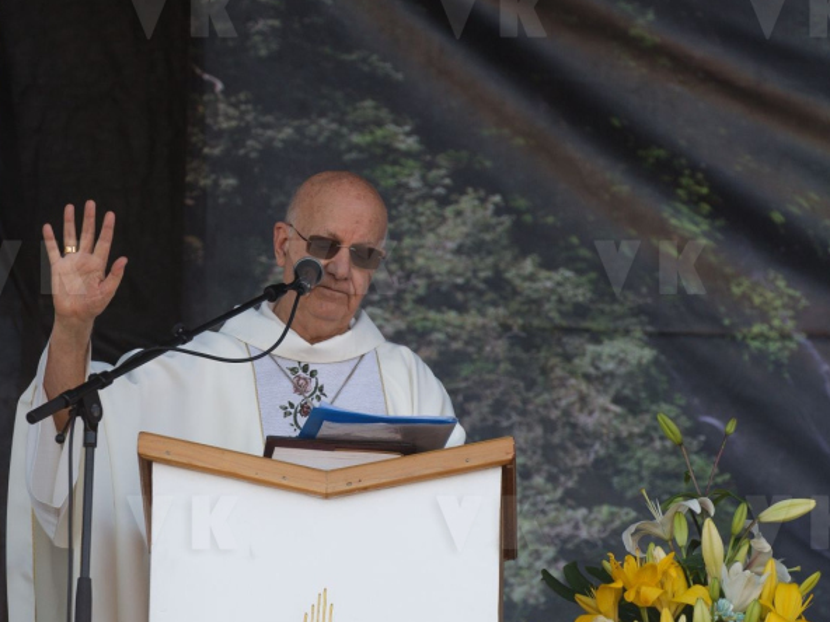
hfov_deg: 5.1
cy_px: 319
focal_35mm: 390
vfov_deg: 3.8
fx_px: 9351
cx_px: 491
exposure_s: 1/500
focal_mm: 200
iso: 250
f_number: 6.3
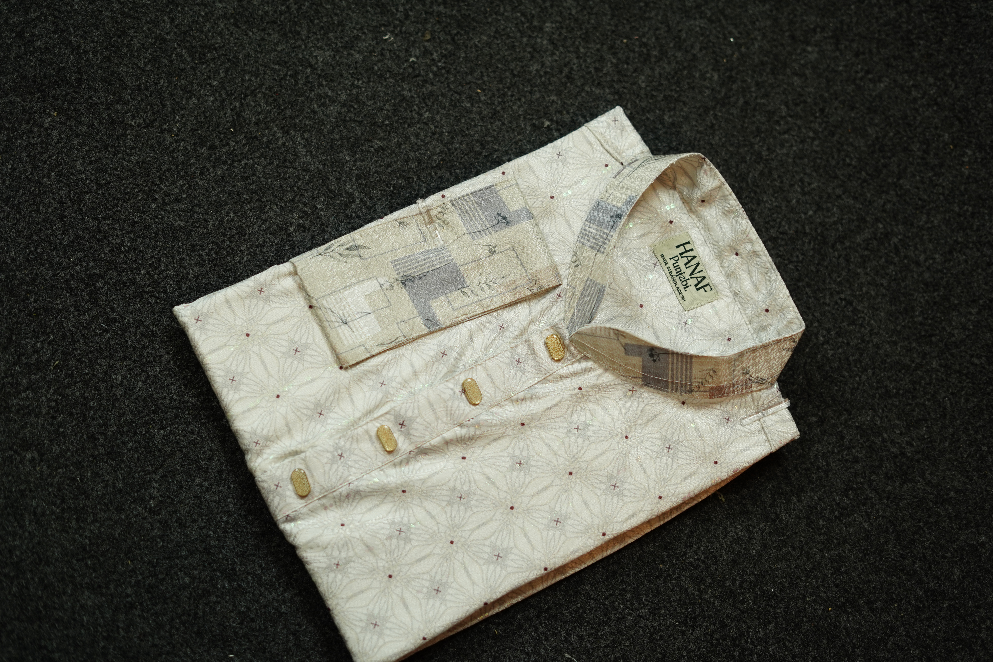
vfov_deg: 27.0
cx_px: 496
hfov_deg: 39.6
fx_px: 1379
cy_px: 331
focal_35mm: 50
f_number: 2.2
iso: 400
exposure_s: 1/100
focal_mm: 50
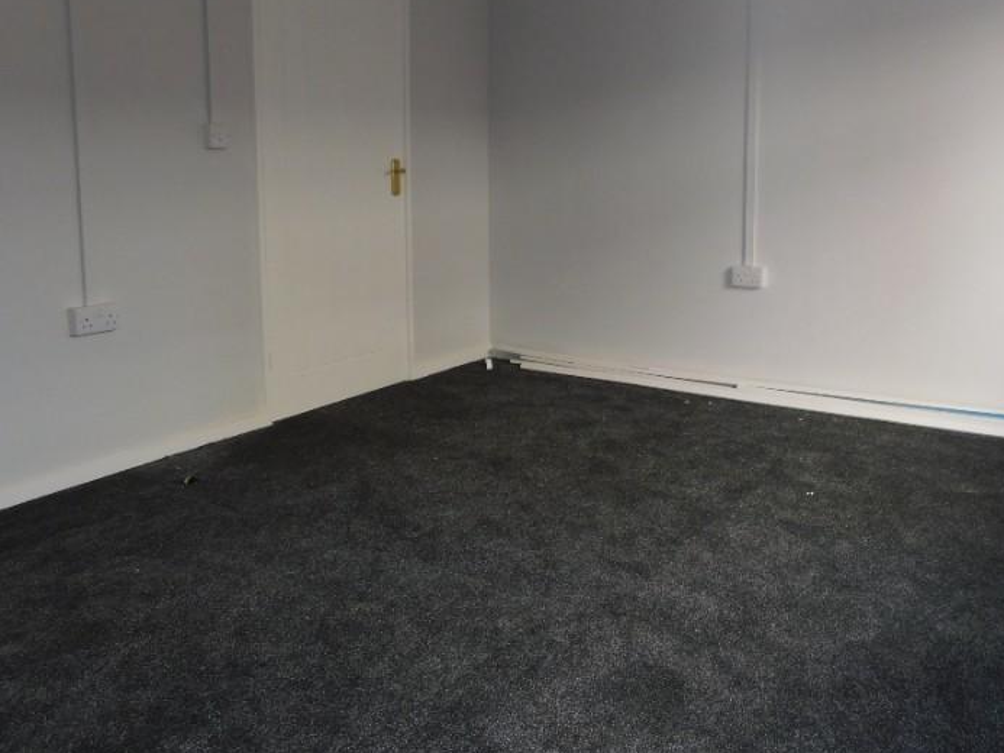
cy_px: 261
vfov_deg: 41.3
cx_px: 719
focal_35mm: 34
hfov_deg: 52.2
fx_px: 986
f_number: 3
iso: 125
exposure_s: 1/50
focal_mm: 4
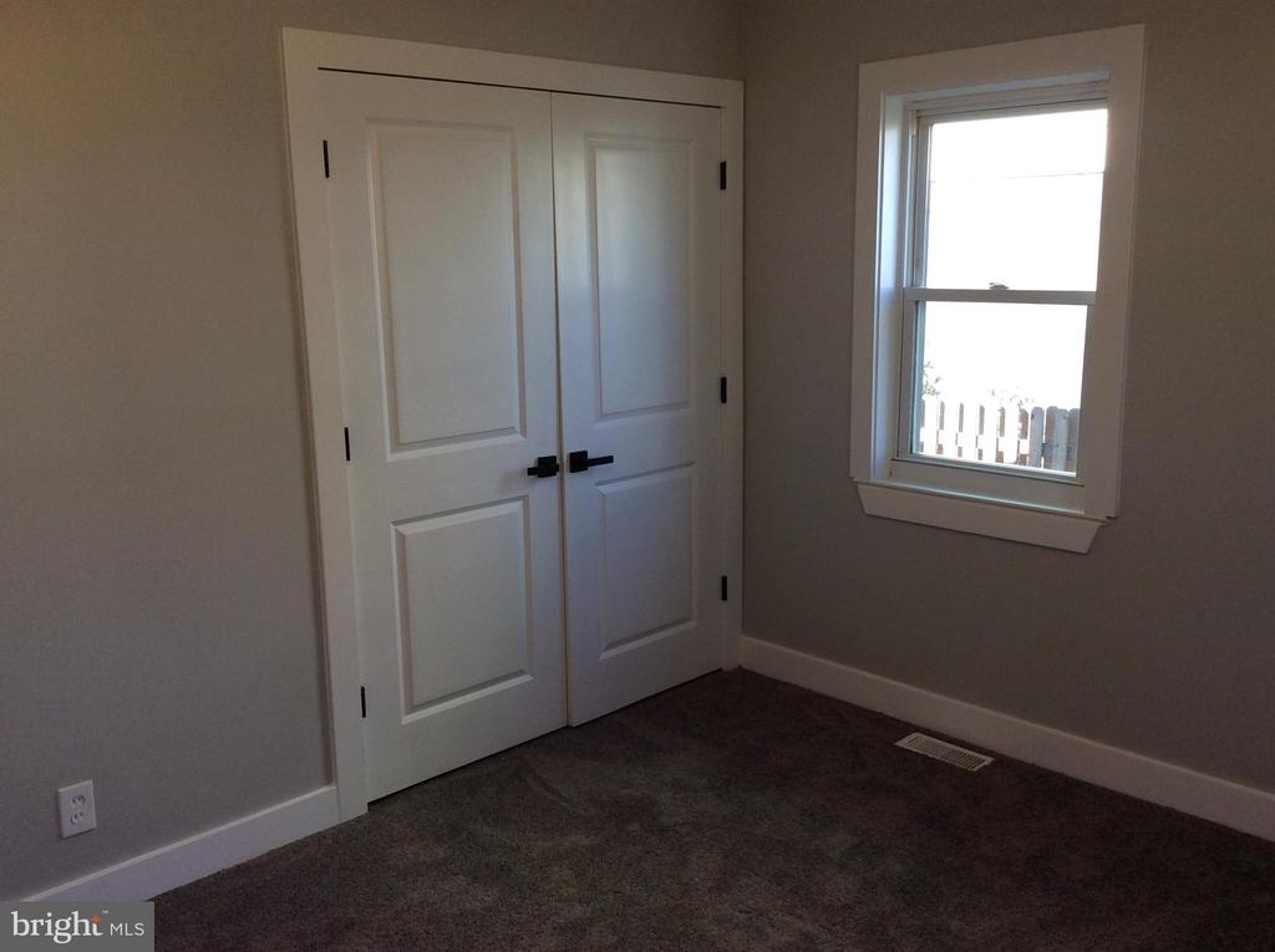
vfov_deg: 44.1
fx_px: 1177
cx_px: 638
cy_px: 476
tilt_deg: -11.2
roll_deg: +1.4
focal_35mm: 32
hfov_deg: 56.9
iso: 50
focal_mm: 3.3
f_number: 2.4
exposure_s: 1/120
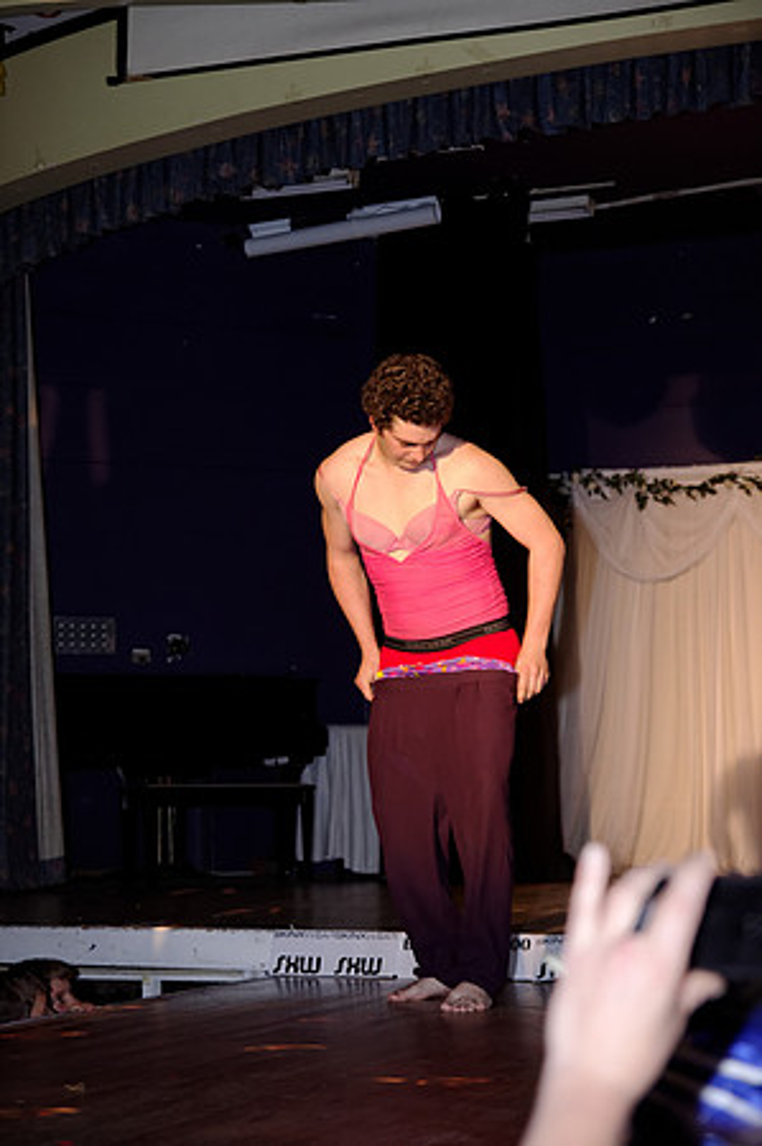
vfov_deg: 27.0
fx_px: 2387
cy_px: 573
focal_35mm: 75
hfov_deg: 18.1
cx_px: 381
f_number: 2.8
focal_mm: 50
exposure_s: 1/160
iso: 800
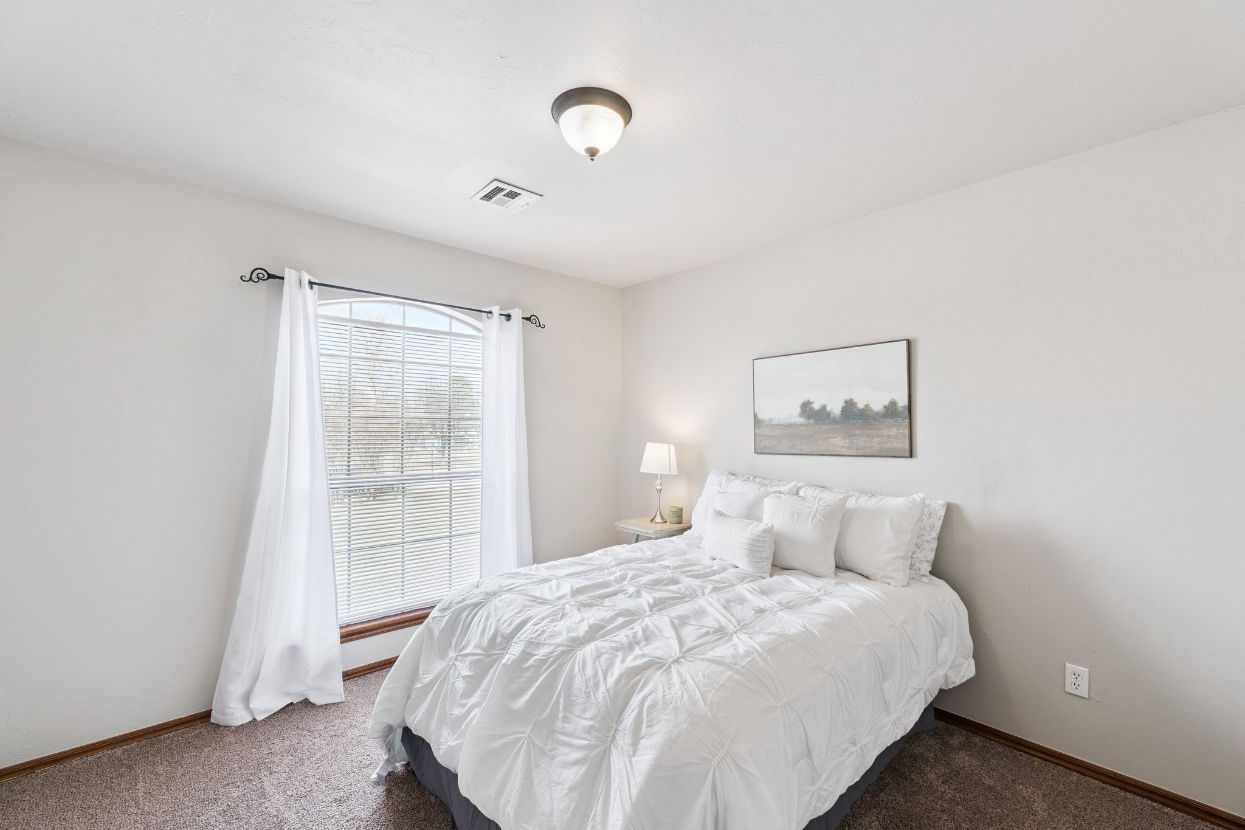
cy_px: 415
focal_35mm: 15
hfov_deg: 100.4
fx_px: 519
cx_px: 622
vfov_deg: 77.3
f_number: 7.1
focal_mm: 10
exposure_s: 1/60
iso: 200
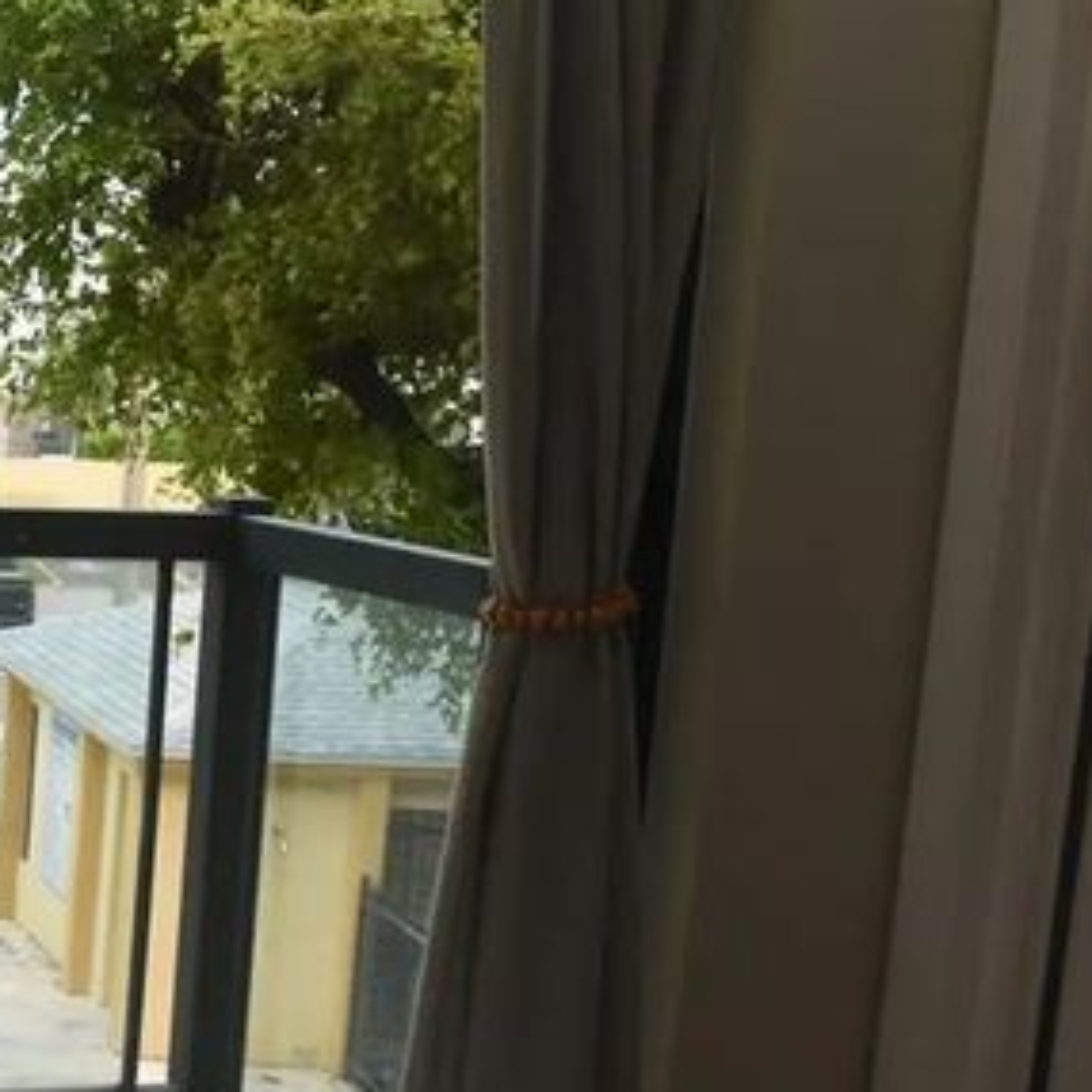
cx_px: -569
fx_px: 2927
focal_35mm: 82
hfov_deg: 18.6
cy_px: 813
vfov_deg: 21.0
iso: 400
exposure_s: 1/125
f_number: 5.6
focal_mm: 18
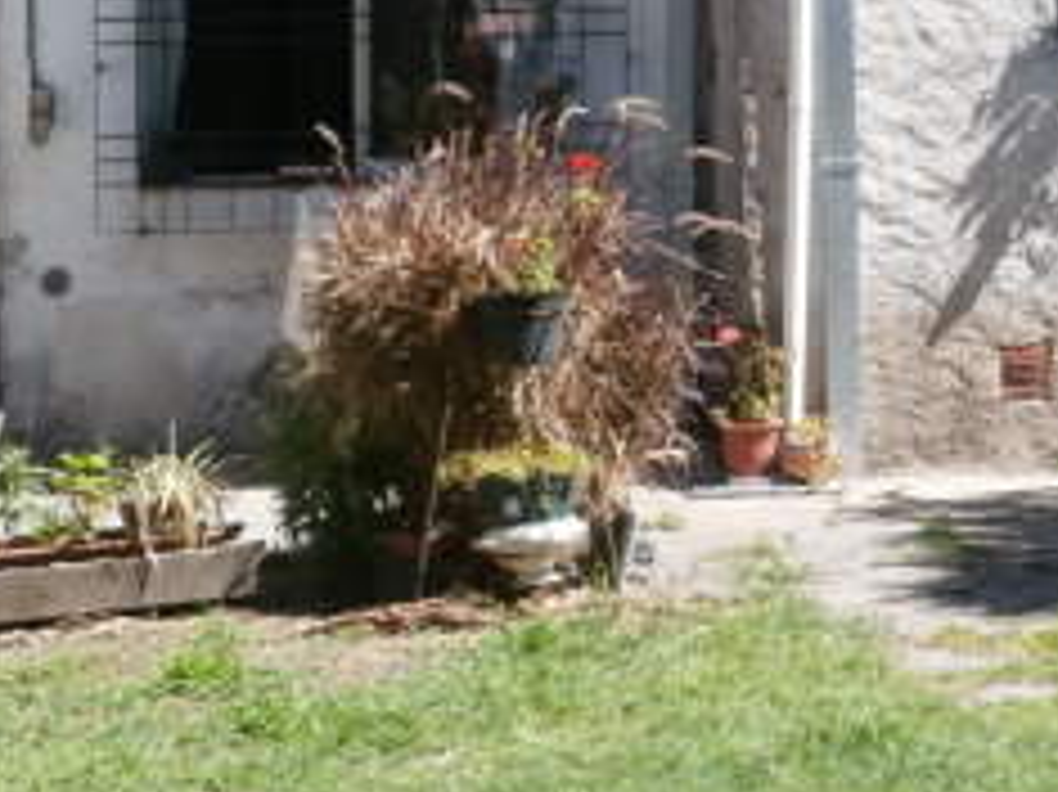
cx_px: 1346
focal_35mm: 128
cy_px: -86
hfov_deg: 14.8
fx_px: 3910
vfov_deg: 11.4
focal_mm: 8.3
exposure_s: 1/400
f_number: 3.4
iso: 100
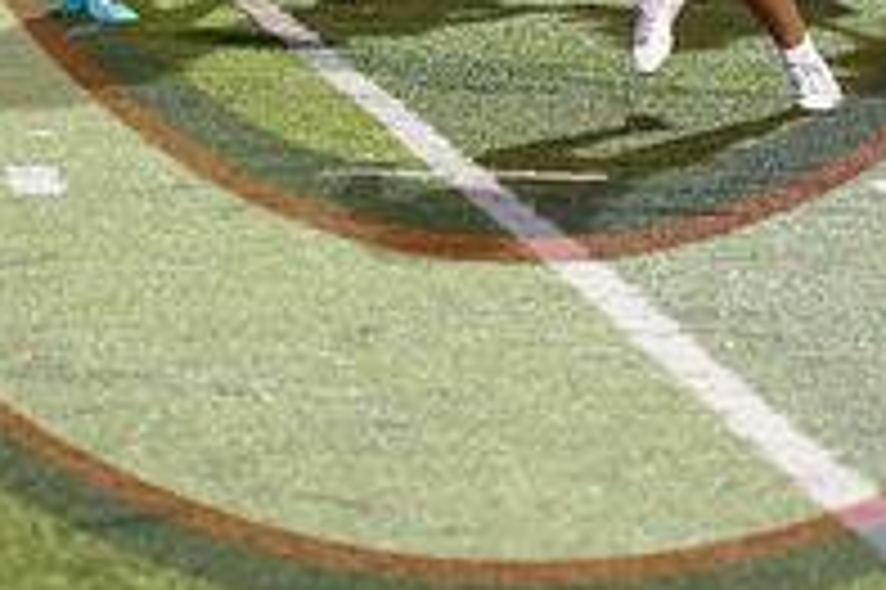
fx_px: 8877
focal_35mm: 361
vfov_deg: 3.8
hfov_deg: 5.7
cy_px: -210
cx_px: 483
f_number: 2.8
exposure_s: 1/1000
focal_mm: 120
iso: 9000
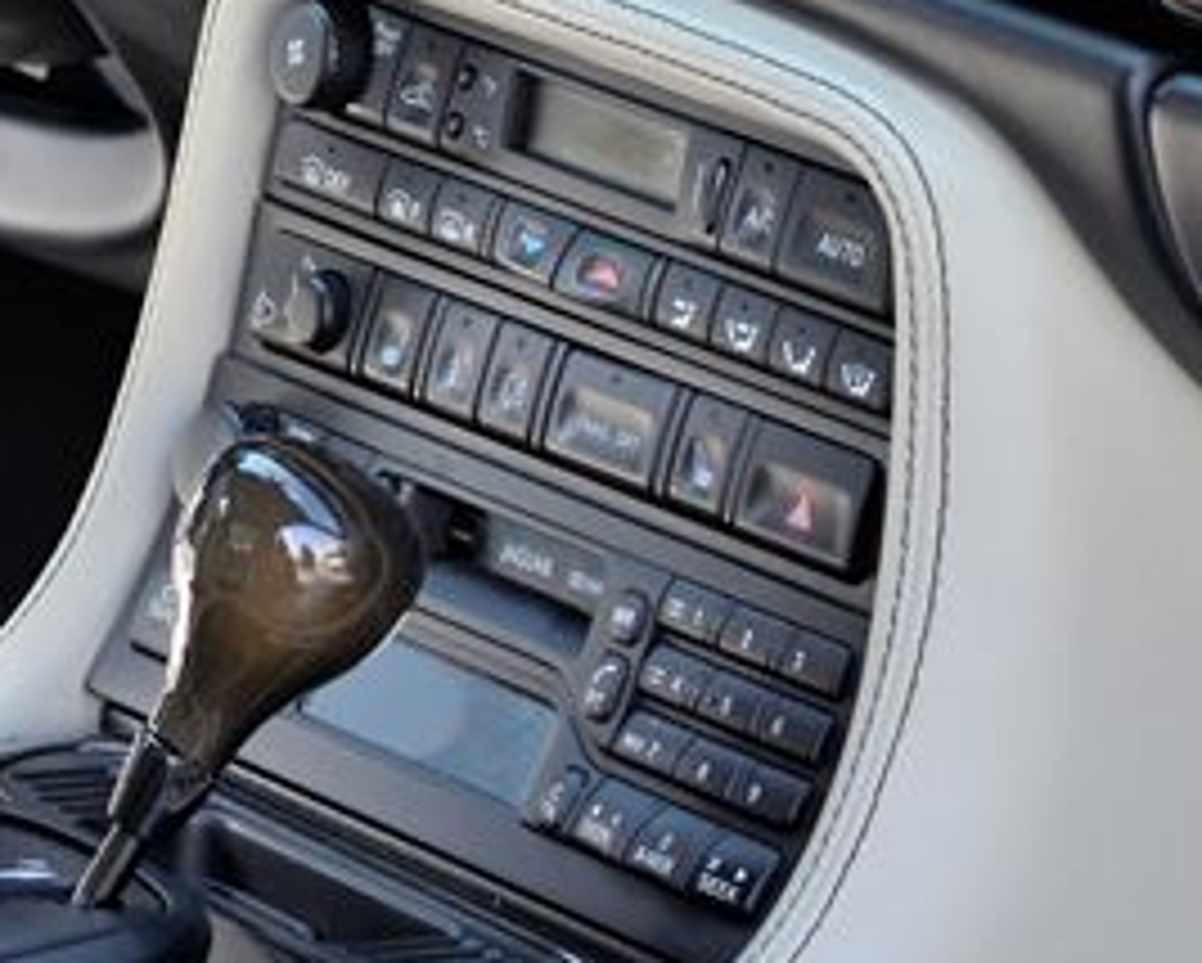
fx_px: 14383
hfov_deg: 4.8
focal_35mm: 404
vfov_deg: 3.8
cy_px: -212
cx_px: -198
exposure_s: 1/80
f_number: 6.3
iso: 250
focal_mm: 120
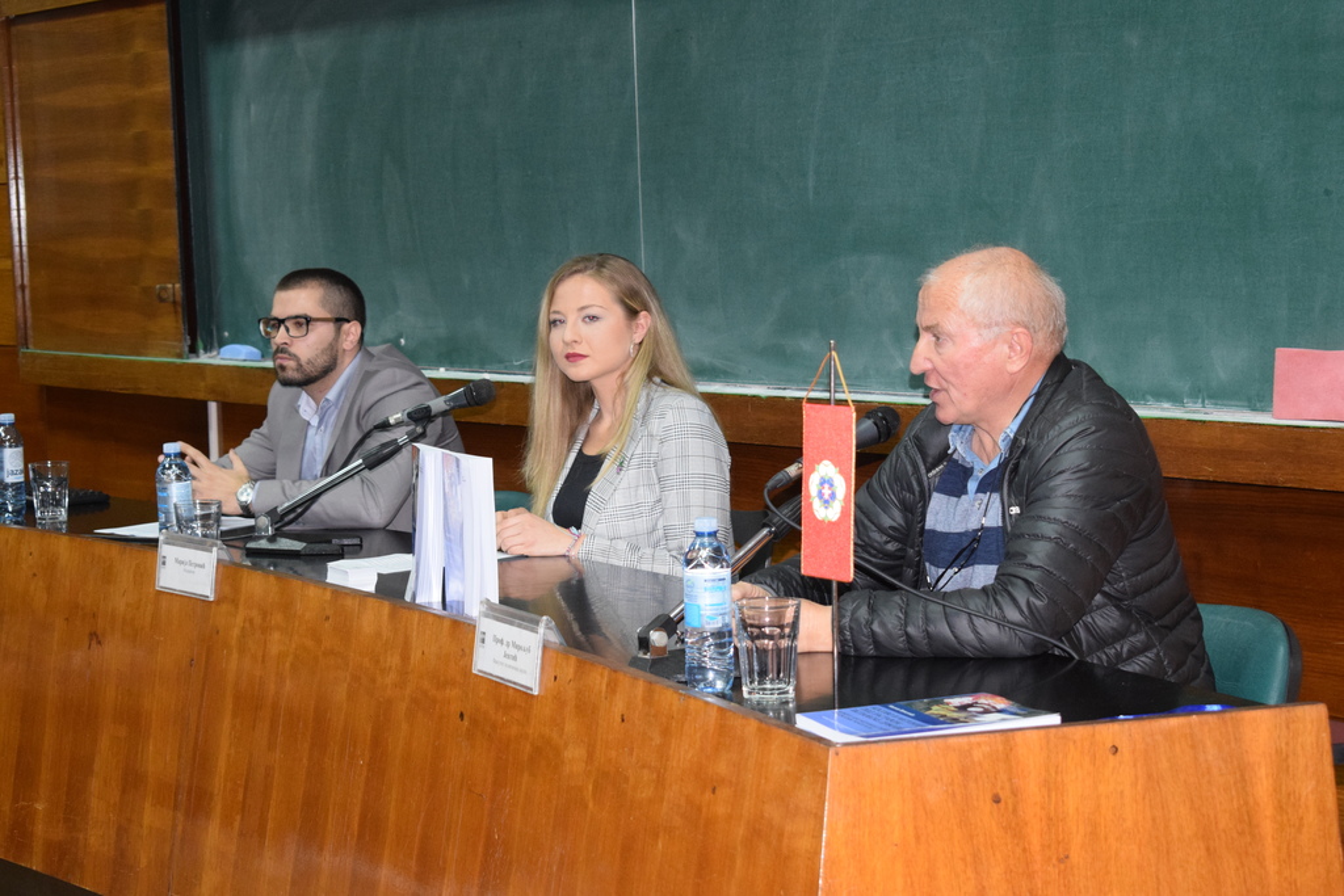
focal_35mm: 72
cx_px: 672
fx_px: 2688
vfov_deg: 18.9
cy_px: 448
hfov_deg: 28.1
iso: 2200
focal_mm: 48
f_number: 5.3
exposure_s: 1/60
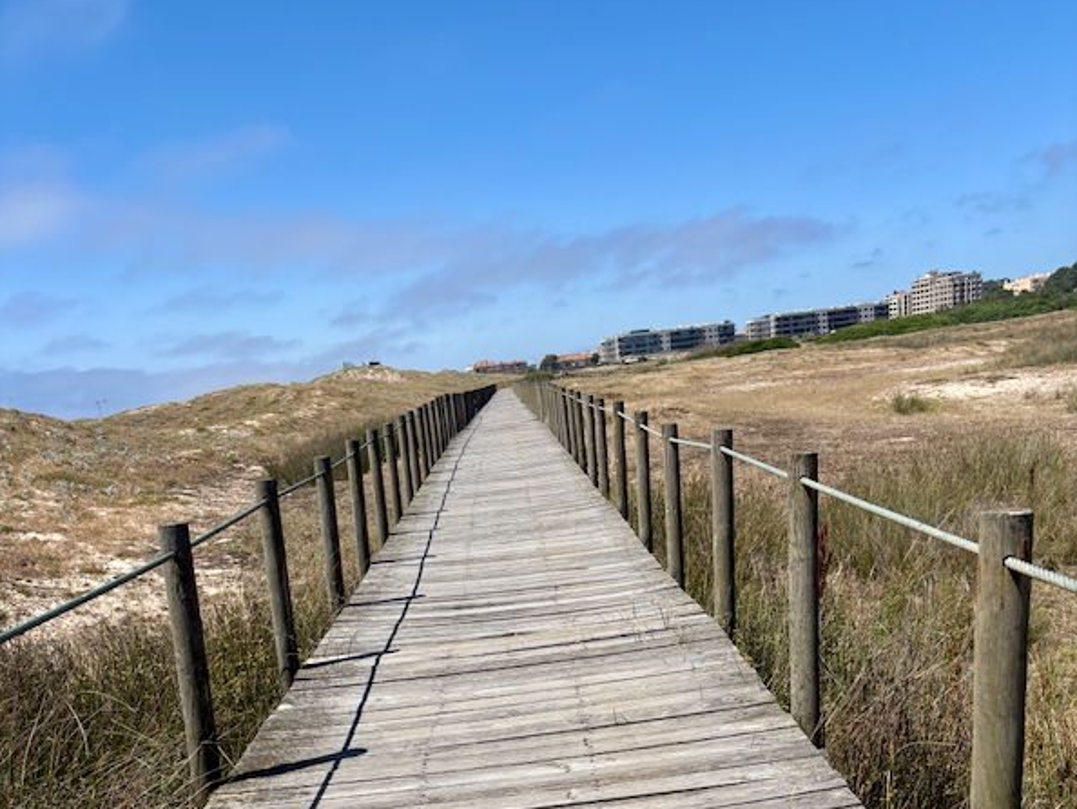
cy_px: 684
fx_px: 1089
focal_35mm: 35
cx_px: 538
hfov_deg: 52.6
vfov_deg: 38.7
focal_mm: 5.96
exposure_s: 1/3831
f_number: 1.6
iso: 50
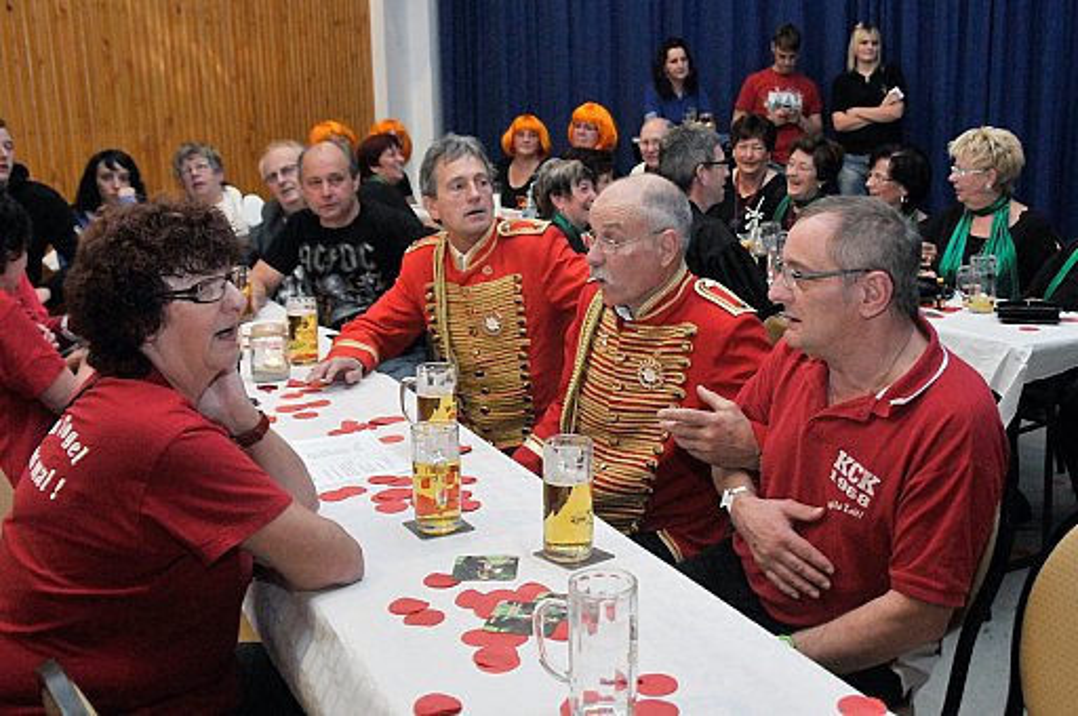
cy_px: 358
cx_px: 539
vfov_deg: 34.1
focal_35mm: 39
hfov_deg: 49.6
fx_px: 1166
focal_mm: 26
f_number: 5
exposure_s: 1/60
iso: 2000
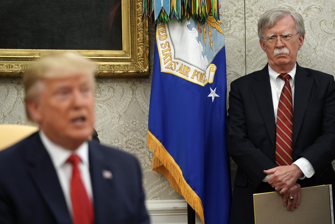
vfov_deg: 10.5
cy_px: 112
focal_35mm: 130
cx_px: 168
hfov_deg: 15.8
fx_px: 1210
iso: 5000
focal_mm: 130
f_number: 3.2
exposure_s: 1/640
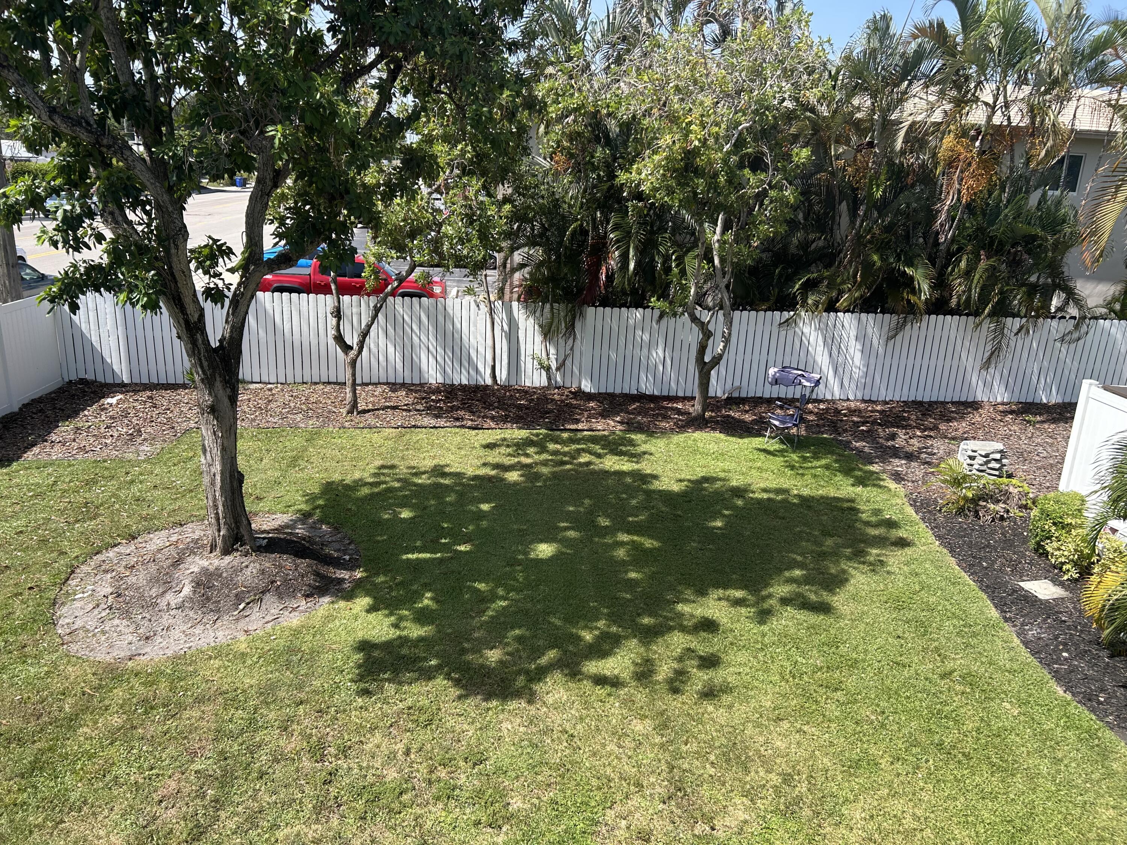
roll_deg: -2.2
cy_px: 422
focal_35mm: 26
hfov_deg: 67.3
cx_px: 564
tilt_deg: -17.8
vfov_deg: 53.1
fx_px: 846
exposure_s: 1/743
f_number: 1.5
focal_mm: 5.7
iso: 50
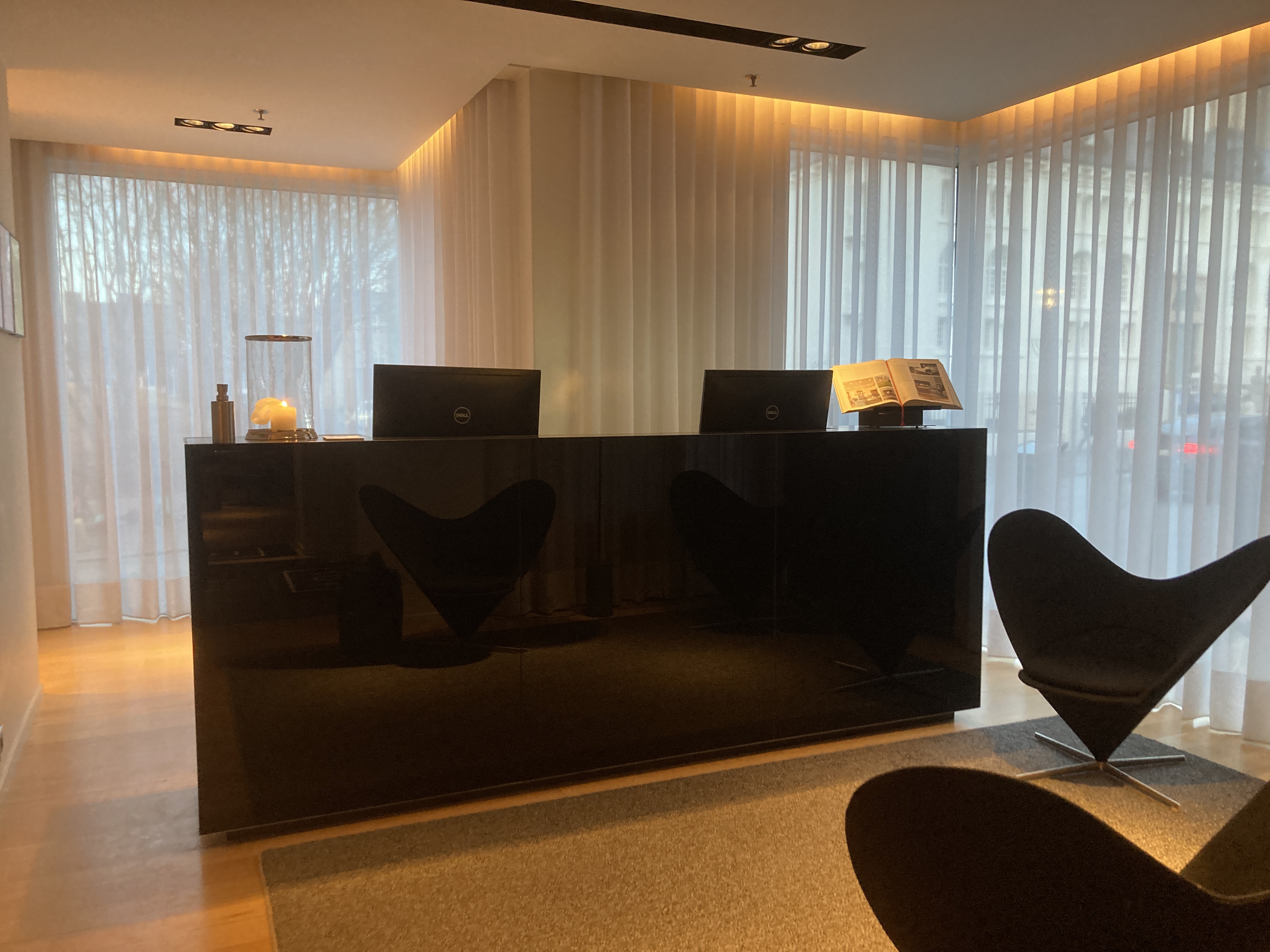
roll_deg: +0.0
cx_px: 635
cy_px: 476
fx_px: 1027
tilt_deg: -4.9
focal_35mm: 28
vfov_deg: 49.7
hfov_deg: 63.4
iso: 200
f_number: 1.8
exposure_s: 1/50
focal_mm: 3.99
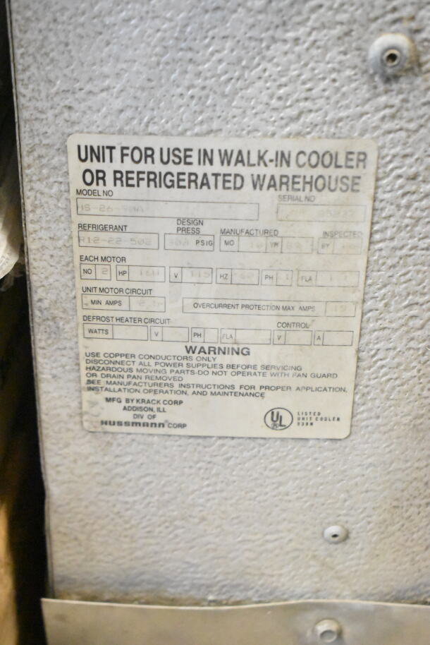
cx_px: 215
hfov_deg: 19.7
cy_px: 322
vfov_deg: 29.2
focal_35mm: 69
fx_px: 1235
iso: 18000
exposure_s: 1/80
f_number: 5.3
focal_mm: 46
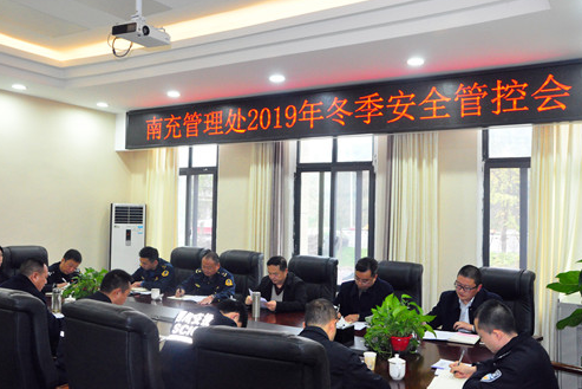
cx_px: 294
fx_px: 526
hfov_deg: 57.9
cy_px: 192
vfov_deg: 40.5
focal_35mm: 33
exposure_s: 1/100
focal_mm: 21
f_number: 7.1
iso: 3200
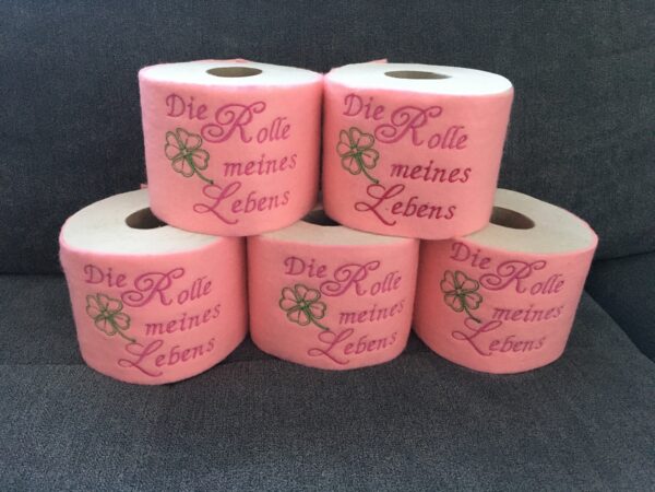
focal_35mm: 29
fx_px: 549
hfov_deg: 61.7
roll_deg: -1.7
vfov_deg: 48.2
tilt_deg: -25.2
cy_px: 246
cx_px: 328
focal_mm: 4.15
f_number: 2.2
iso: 200
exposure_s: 1/25
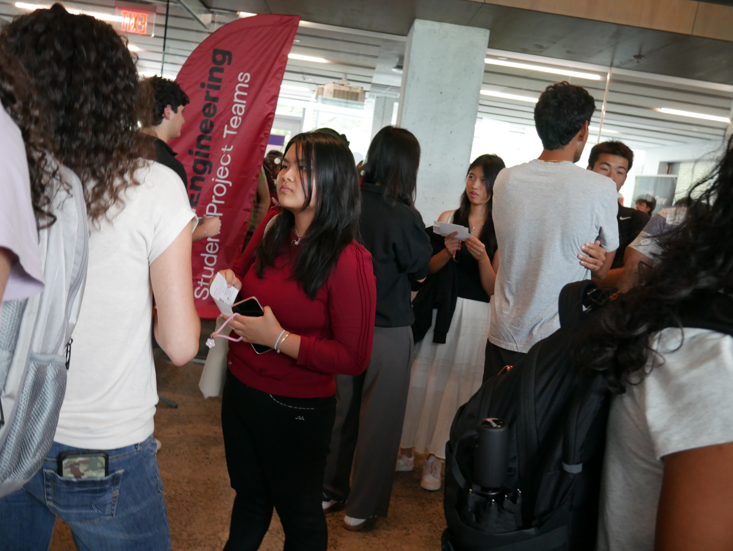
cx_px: 366
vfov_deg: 46.8
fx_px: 636
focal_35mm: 30
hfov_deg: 59.9
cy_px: 276
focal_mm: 15
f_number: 3.6
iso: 1000
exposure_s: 1/60
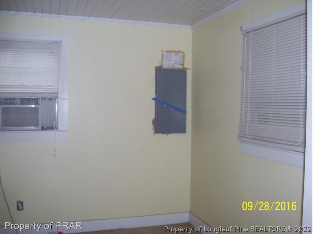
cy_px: 117
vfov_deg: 39.7
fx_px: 326
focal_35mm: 36
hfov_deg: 51.4
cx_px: 156
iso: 80
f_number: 2.7
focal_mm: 6
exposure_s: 1/60
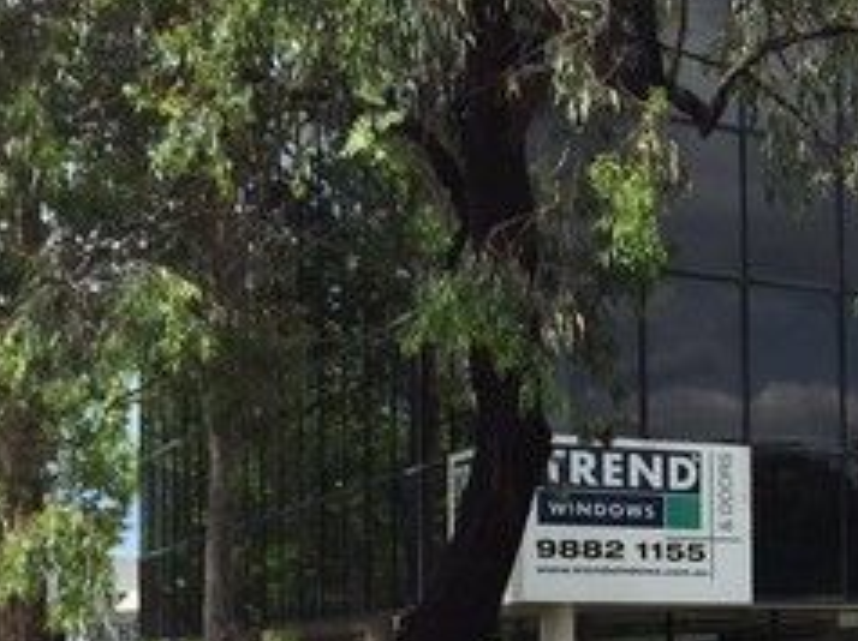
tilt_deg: +1.7
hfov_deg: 22.3
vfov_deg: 18.5
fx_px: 1931
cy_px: 605
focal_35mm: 78
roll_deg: -0.1
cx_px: 1132
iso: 32
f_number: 2.2
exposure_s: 1/1364
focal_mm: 4.15
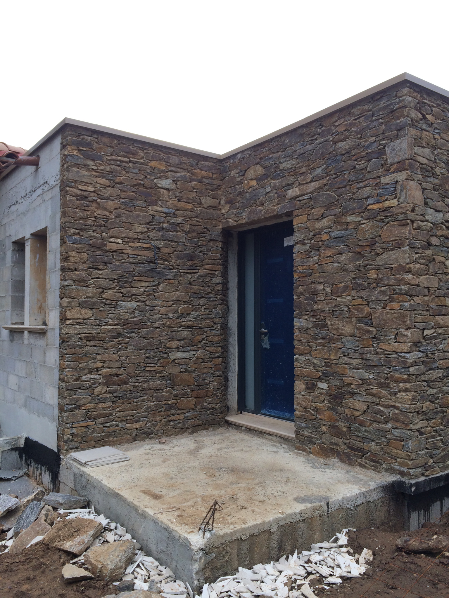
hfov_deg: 46.8
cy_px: 299
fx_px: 519
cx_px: 224
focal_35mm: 30
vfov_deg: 60.0
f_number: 2.2
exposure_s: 1/217
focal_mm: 4.12
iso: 32
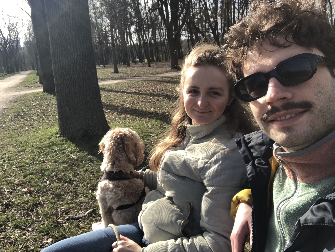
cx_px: 168
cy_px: 126
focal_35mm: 32
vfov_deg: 44.2
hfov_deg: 56.8
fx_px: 310
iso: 20
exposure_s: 1/489
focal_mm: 2.87
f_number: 2.2
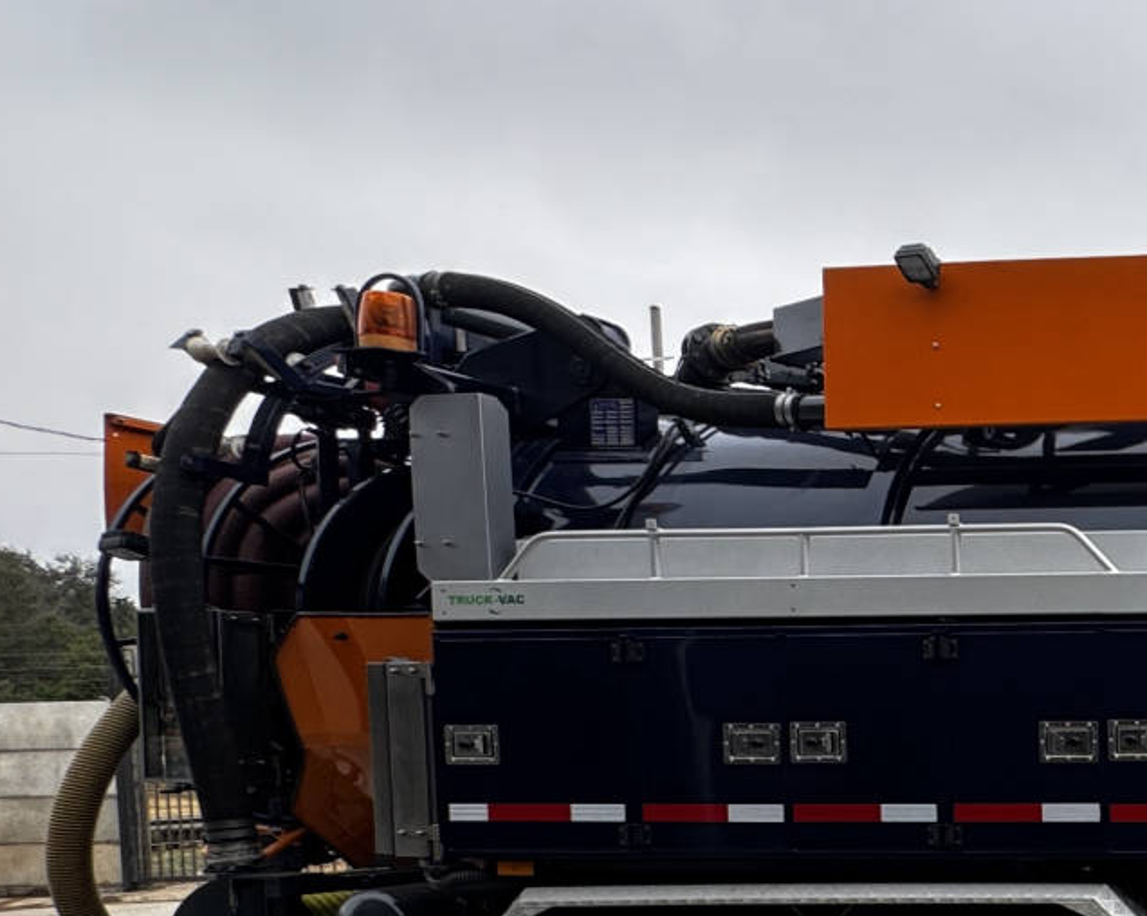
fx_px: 1459
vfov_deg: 33.1
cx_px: 1724
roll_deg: +1.5
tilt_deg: -2.1
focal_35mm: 43
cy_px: 819
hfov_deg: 28.2
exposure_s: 1/99
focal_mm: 2.22
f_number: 2.2
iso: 40
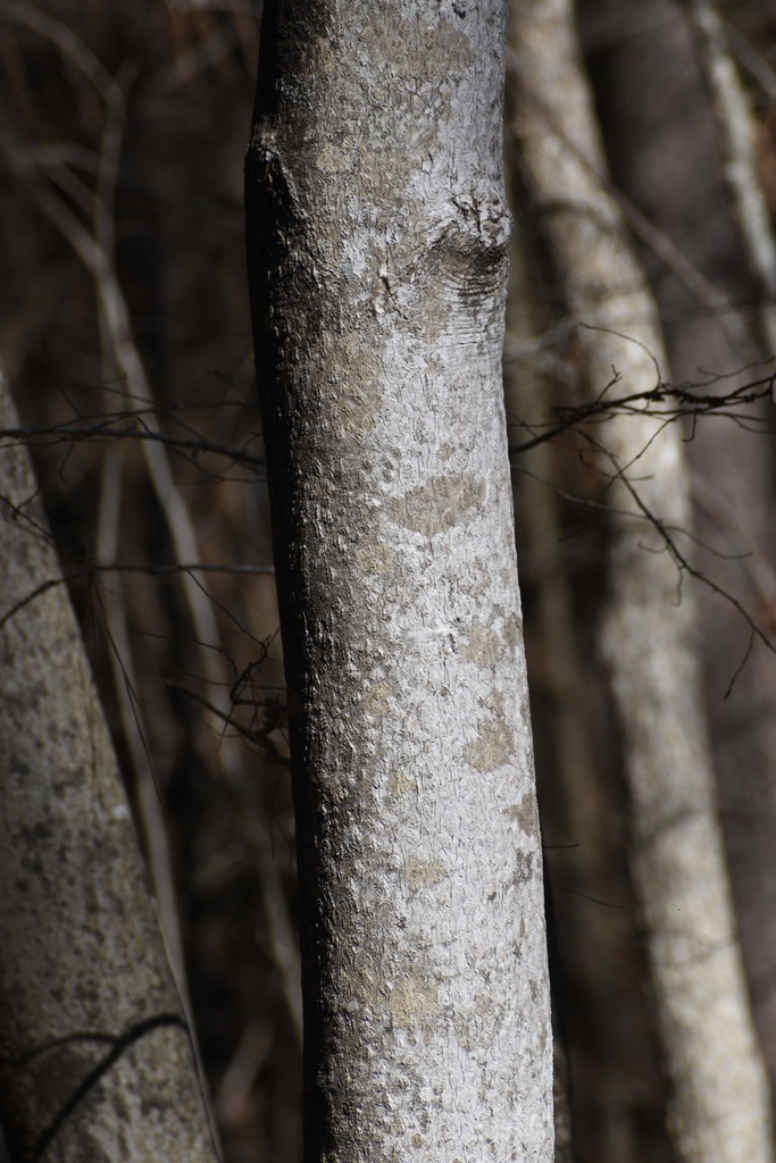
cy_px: 582
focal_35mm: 450
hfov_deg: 3.1
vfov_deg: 4.6
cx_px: 388
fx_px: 14544
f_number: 9
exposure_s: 1/800
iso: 400
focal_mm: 300
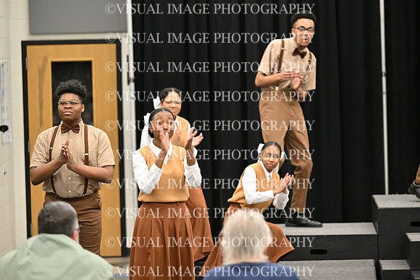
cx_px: 210
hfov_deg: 14.7
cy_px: 140
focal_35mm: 140
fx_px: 1634
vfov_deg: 9.8
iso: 6400
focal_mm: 140
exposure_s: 1/640
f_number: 2.8
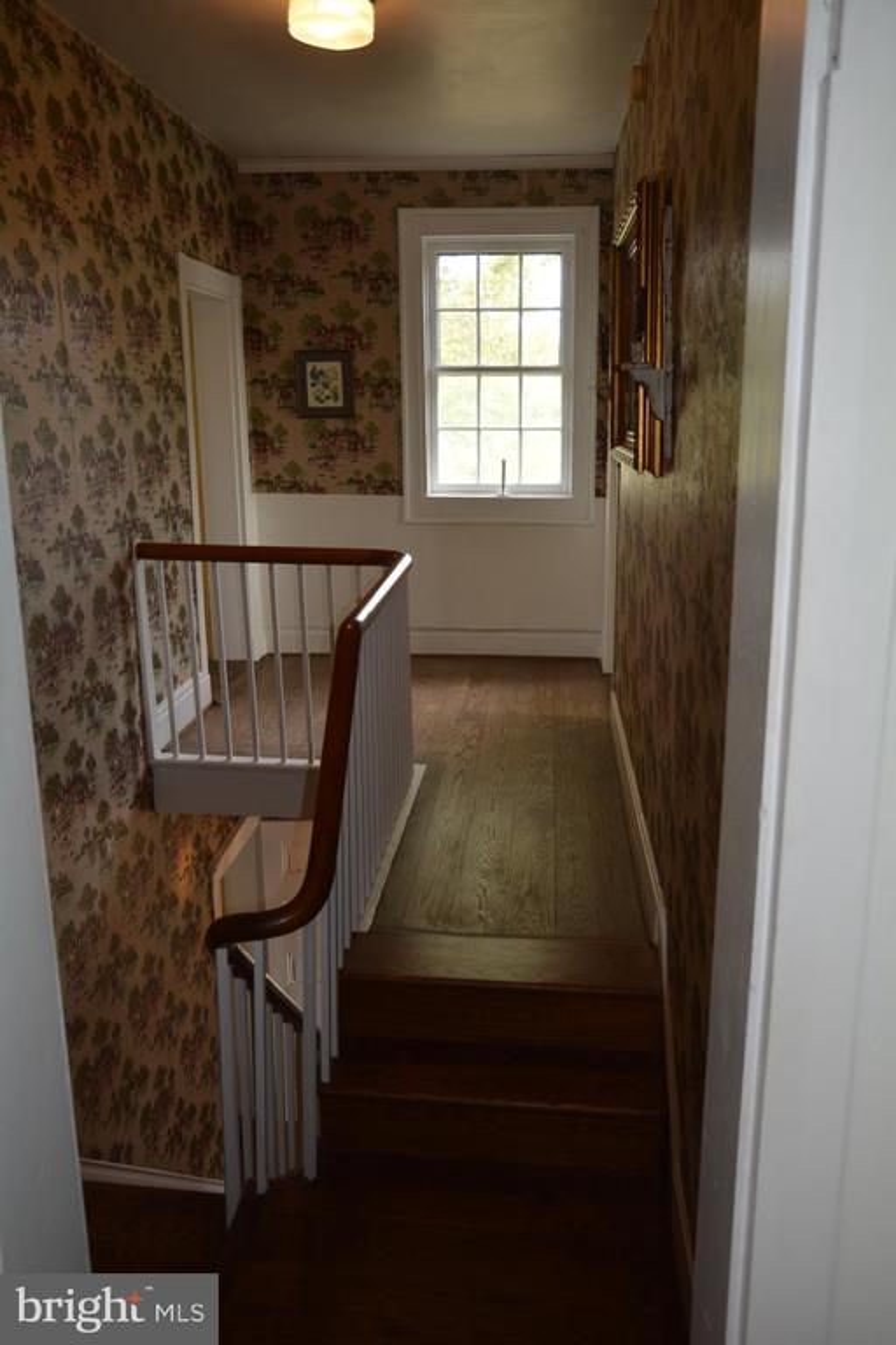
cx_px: 448
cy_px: 672
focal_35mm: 28
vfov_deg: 64.6
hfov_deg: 45.7
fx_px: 1064
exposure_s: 1/80
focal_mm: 19
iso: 400
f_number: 3.8
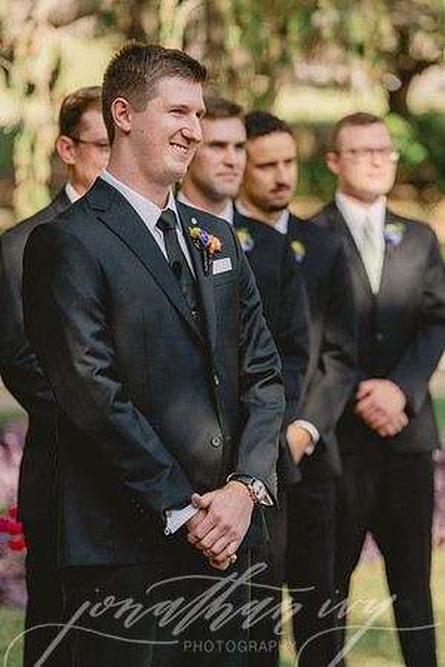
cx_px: 222
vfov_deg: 12.5
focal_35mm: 164
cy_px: 334
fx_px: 3041
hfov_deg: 8.4
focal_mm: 164
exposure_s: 1/500
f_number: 4
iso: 200
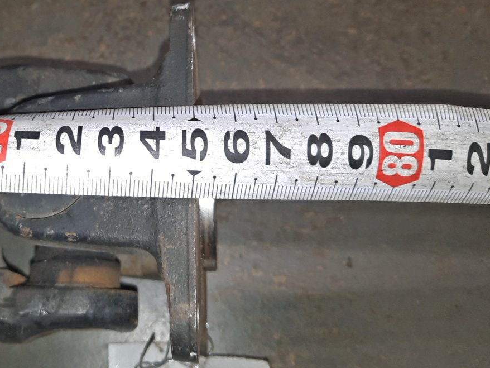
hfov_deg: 44.2
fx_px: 581
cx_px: 120
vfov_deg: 34.8
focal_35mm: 41
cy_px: 121
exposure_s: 1/50
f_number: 2
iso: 237
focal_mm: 4.6
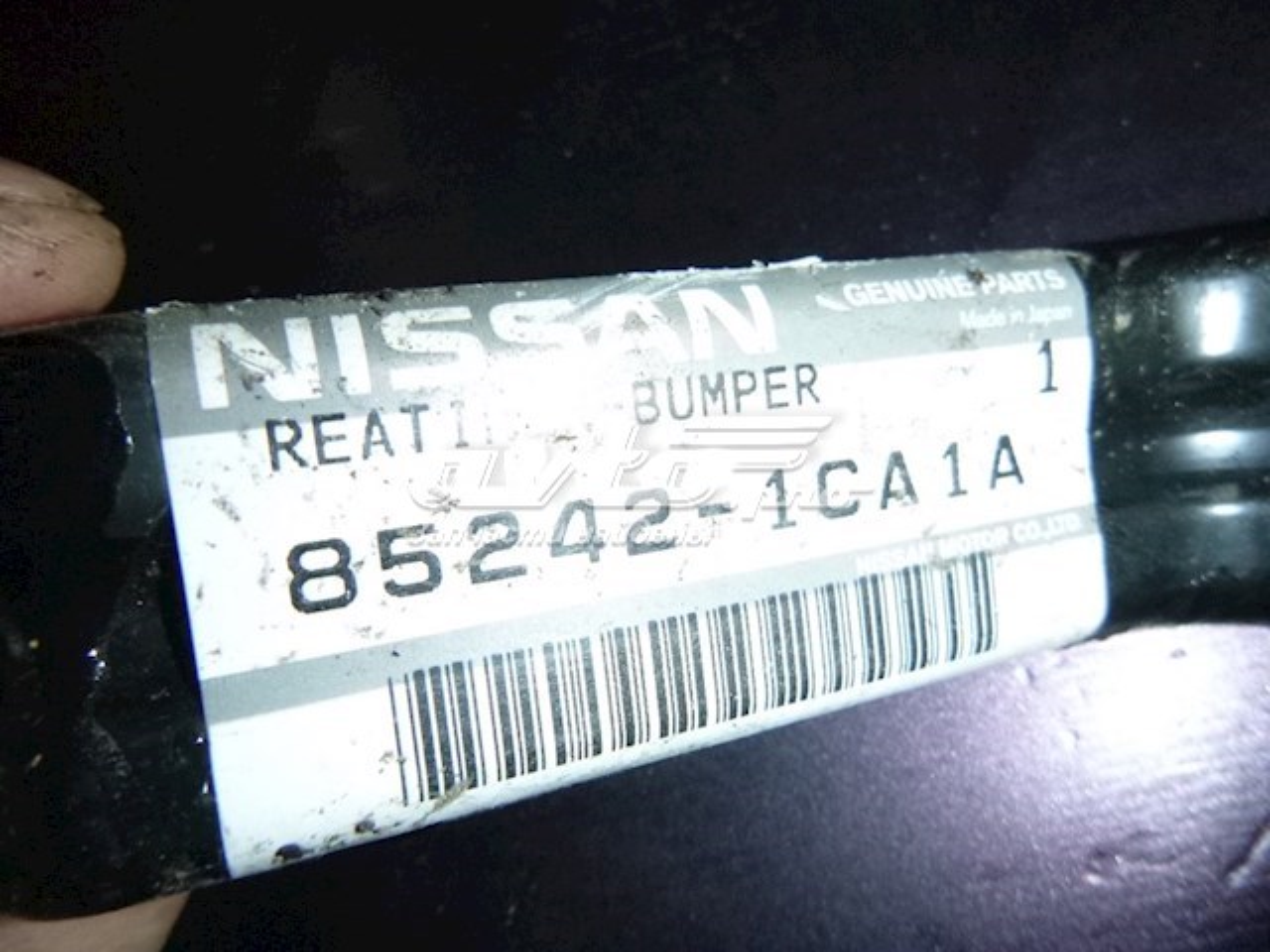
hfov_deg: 69.4
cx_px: 635
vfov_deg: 54.9
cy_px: 476
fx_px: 917
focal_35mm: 25
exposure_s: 1/60
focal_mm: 4.5
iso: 400
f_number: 3.9
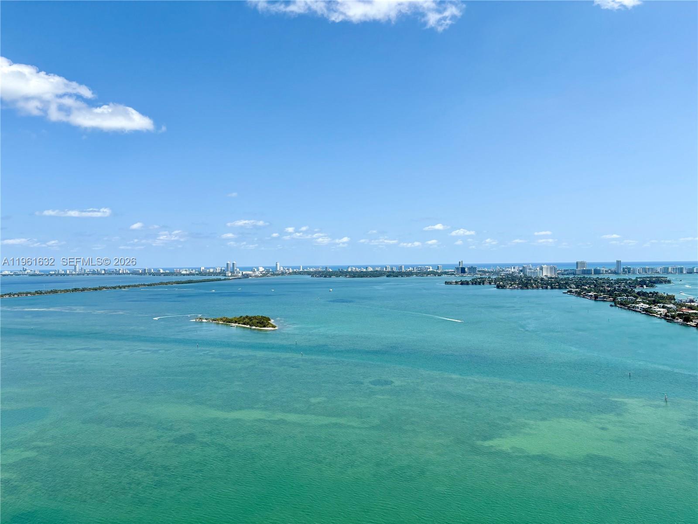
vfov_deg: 53.1
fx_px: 524
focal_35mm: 26
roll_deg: +1.0
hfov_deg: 67.3
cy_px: 262
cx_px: 349
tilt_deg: -0.3
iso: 50
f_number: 1.6
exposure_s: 1/5814
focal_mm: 5.96
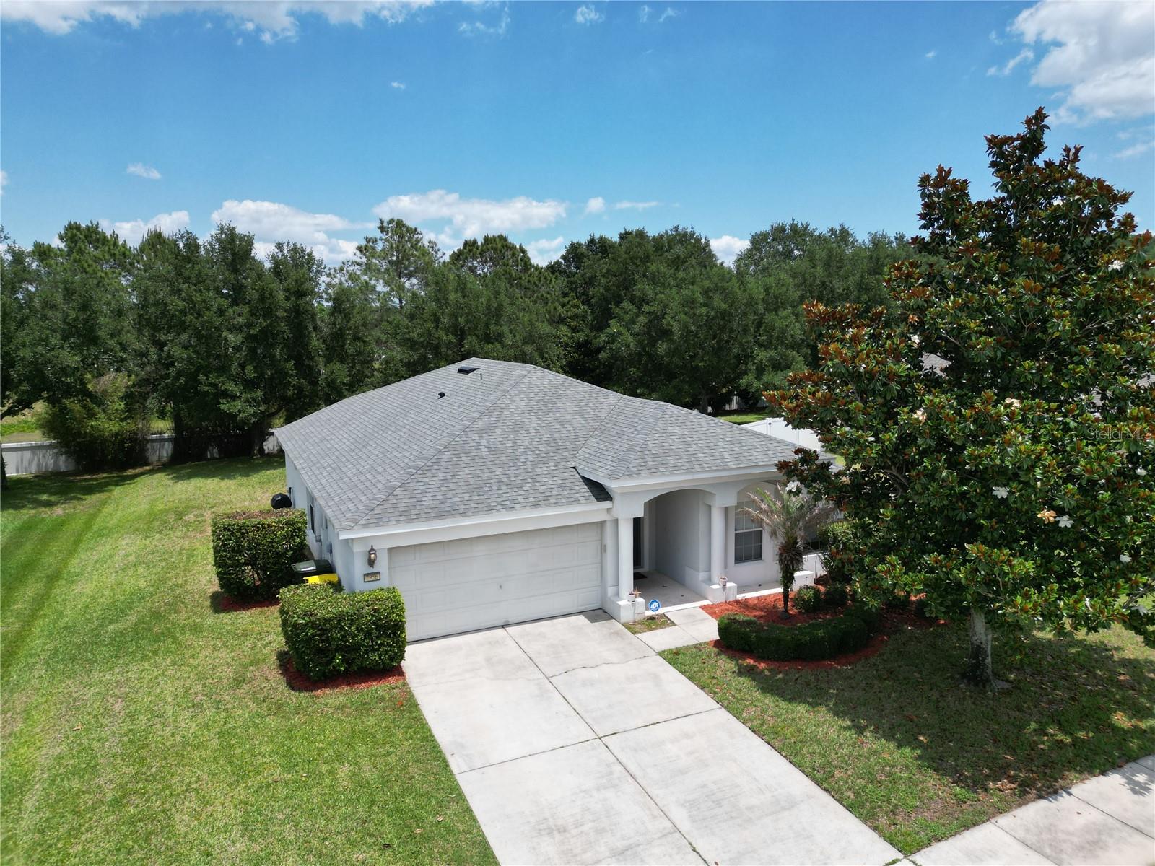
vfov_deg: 56.8
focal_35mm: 24
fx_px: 801
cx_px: 578
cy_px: 433
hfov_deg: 71.6
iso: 130
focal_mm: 6.72
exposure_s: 1/4000
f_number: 1.7
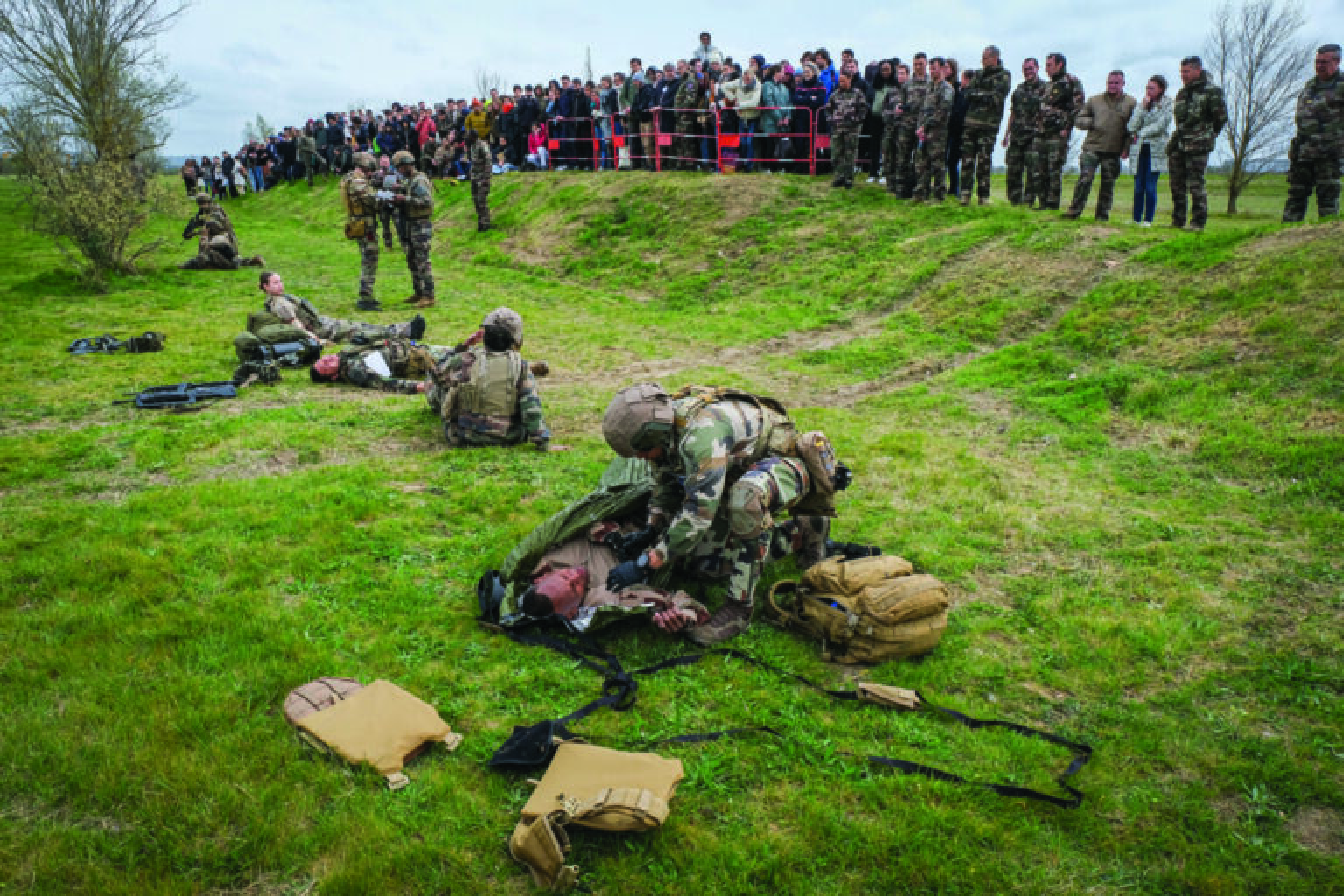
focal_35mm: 24
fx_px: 896
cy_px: 448
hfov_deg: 73.7
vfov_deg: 53.1
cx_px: 672
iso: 500
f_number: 13
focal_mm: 16
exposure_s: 1/250
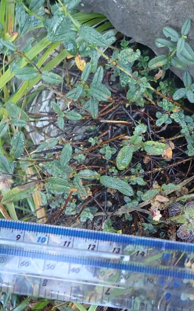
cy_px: 182
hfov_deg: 28.0
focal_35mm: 45
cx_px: 153
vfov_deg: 44.2
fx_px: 381
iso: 200
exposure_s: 1/60
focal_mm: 4.5
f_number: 2
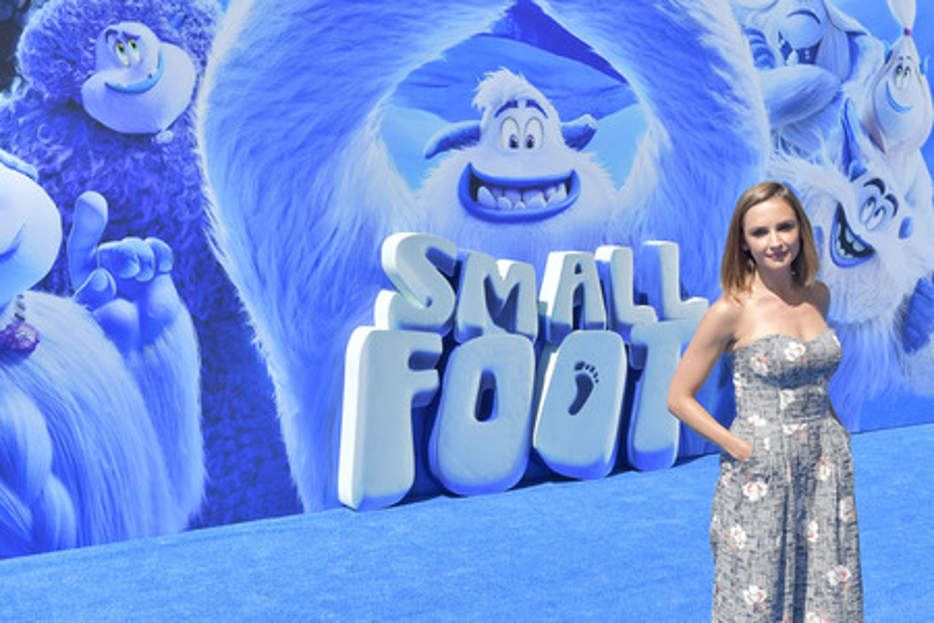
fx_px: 1245
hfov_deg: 41.1
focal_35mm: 48
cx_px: 467
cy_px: 312
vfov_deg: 28.1
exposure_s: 1/250
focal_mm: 48
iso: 200
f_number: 7.1
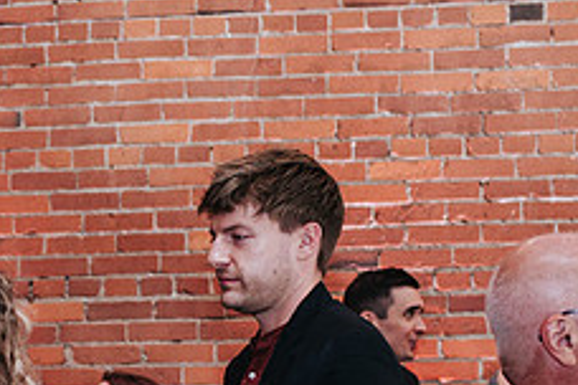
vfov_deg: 14.1
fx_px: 1525
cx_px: 52
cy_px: 409
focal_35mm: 95
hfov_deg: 21.0
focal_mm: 35
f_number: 3.2
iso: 800
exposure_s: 1/200
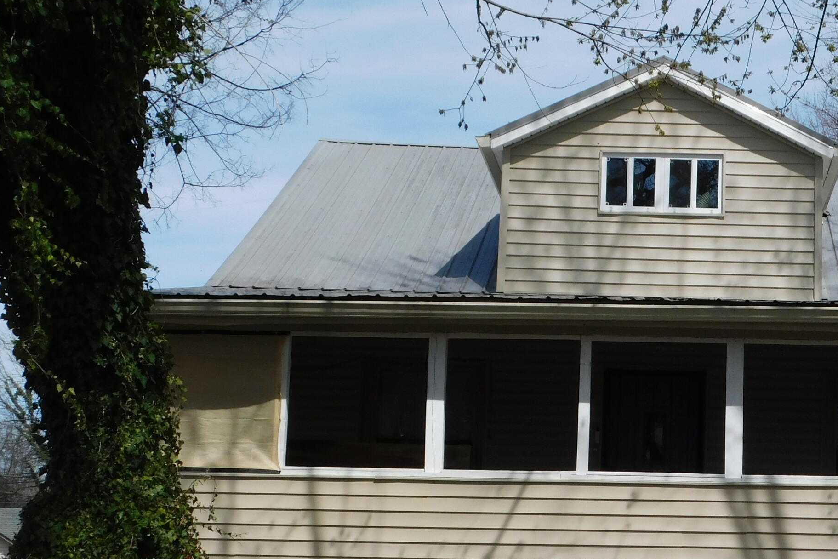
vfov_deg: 17.7
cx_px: 662
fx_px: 1793
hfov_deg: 25.9
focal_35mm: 77
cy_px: 351
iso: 125
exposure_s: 1/1500
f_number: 3.7
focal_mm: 8
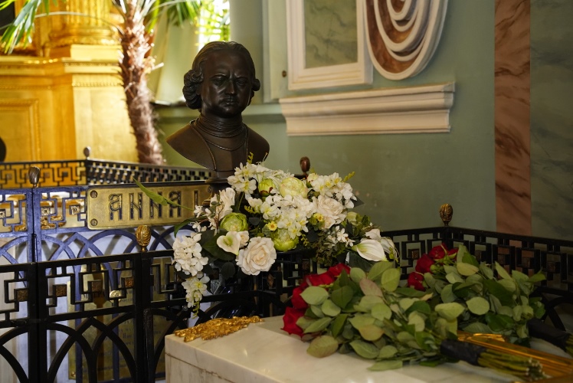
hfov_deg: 28.8
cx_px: 286
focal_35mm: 70
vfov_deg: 19.5
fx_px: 1115
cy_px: 192
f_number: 4
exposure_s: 1/160
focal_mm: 70
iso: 4000
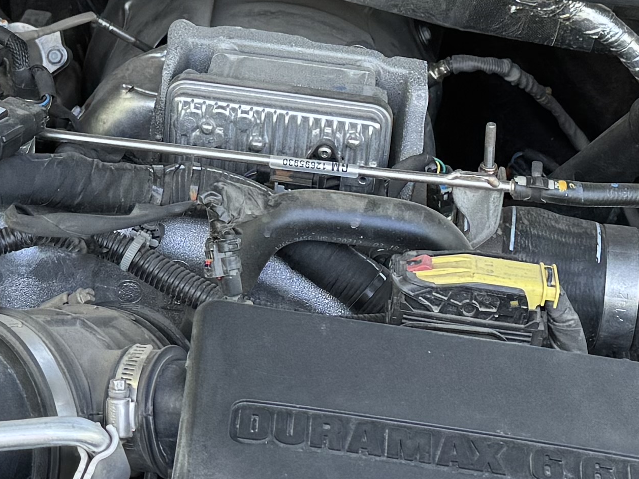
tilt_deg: -34.6
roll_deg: -5.2
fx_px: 2012
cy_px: 25
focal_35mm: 109
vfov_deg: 13.4
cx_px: 152
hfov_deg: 17.9
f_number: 1.78
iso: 100
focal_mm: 6.76
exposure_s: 1/121
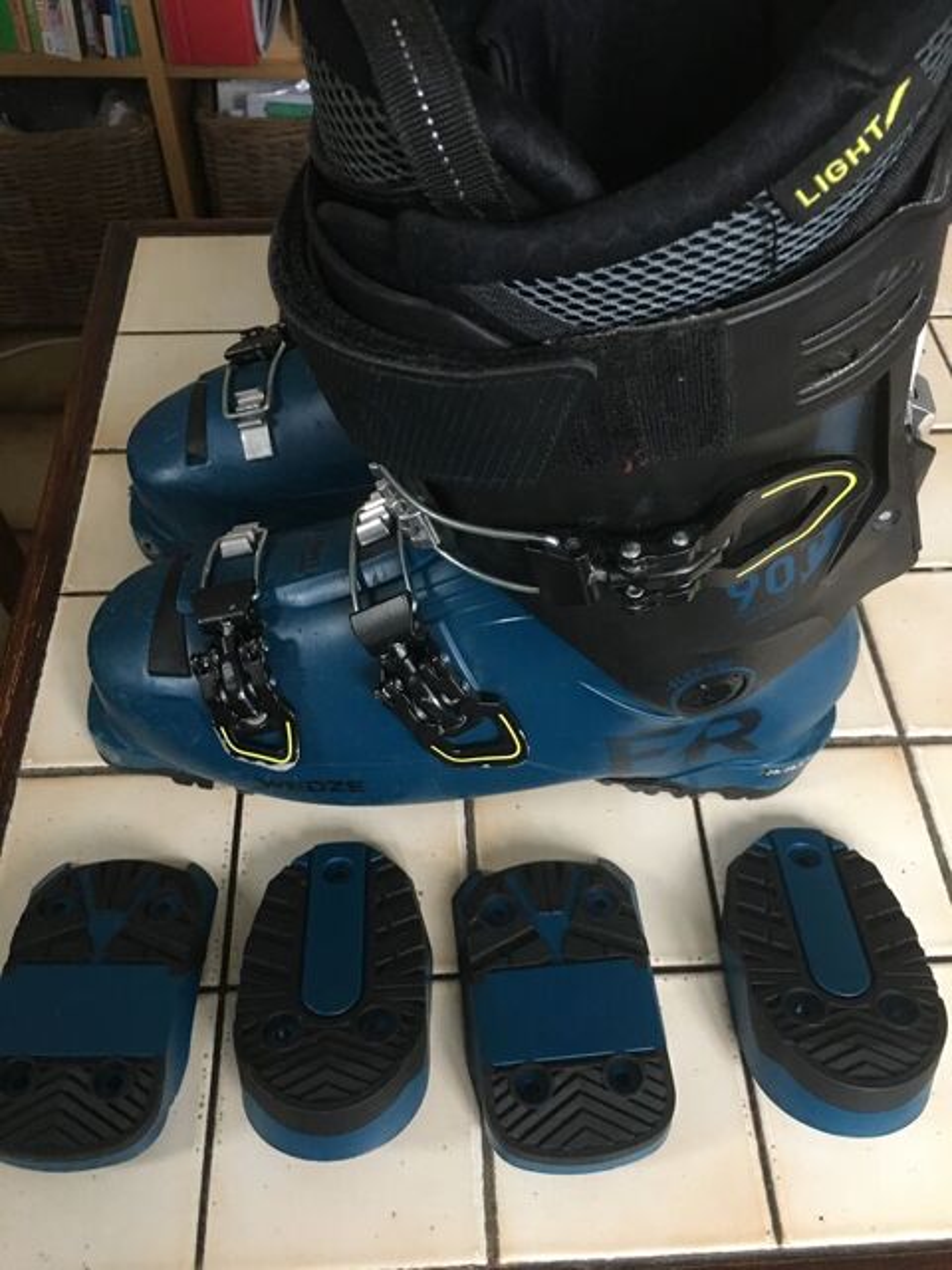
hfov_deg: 48.2
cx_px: 476
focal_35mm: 29
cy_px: 635
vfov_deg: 61.7
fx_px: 1063
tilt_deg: -54.7
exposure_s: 1/8
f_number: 2.2
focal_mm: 4.15
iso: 125
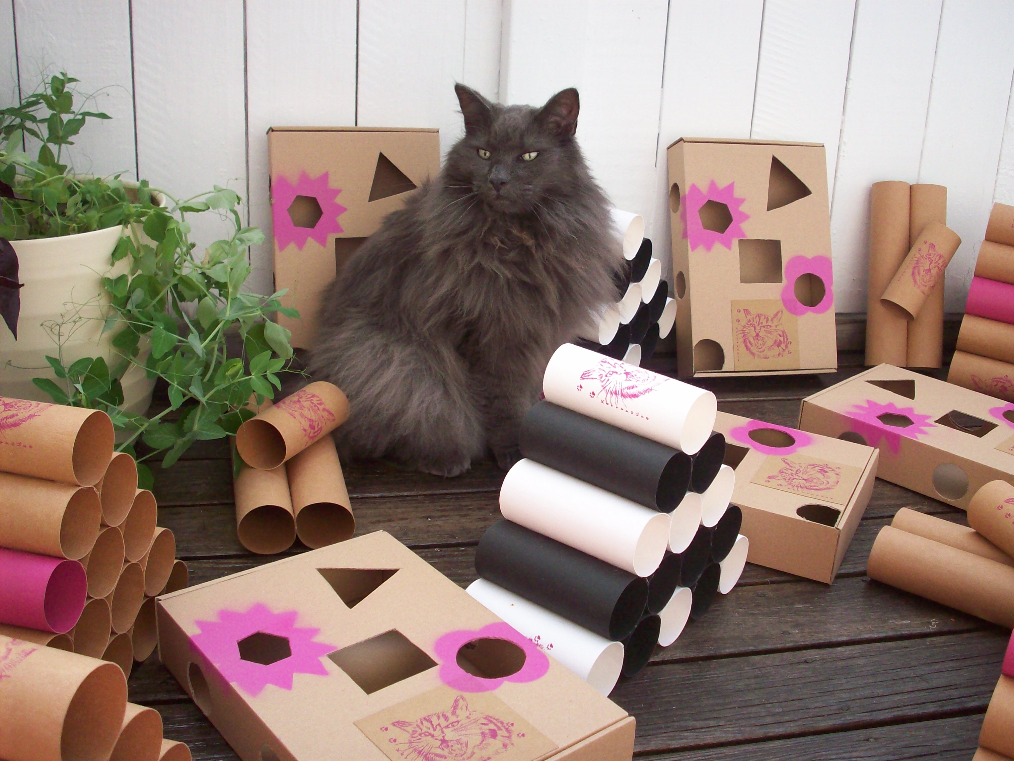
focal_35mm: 37
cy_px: 380
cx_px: 507
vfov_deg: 38.7
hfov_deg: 50.1
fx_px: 1084
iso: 160
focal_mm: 6.2
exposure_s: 1/804
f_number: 2.8
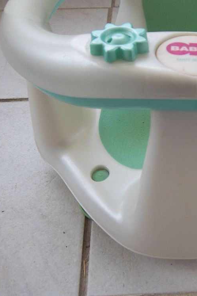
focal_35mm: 39
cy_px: 148
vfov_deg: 49.6
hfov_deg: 33.5
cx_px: 149
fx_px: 320
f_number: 3.5
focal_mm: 5.1
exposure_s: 1/154
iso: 80
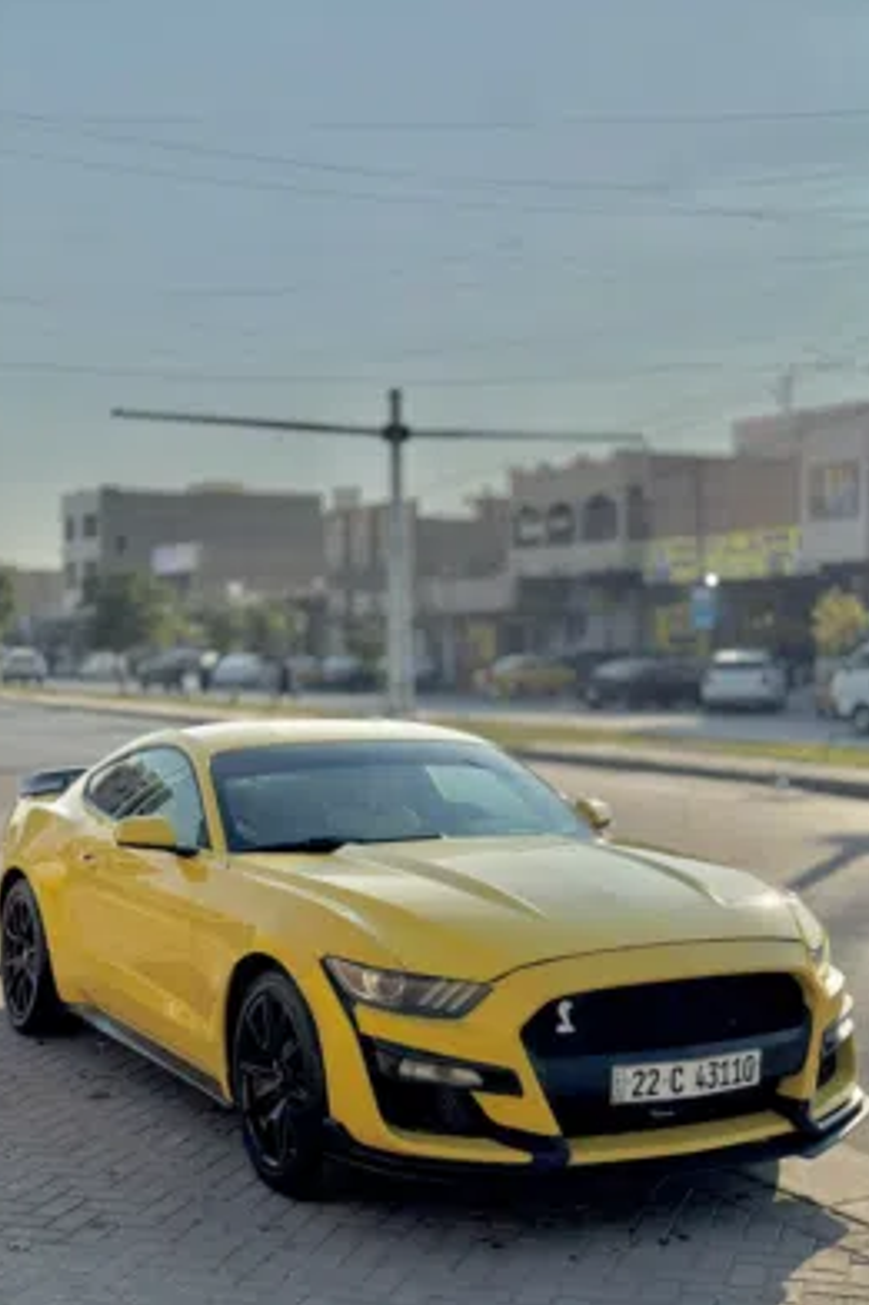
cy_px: 656
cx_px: 449
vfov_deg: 38.9
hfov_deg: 26.5
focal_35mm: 51
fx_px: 1848
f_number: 1.78
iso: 64
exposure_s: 1/15385
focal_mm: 6.76
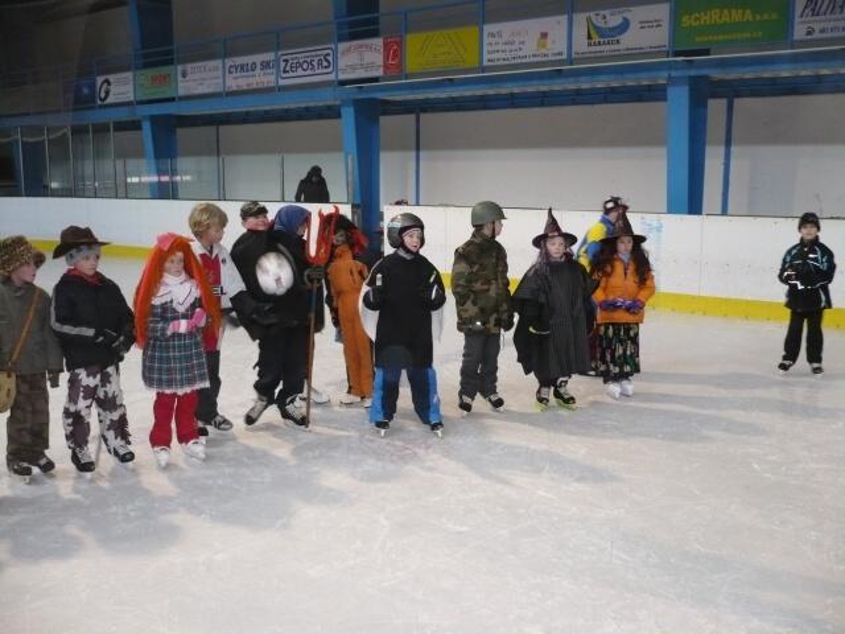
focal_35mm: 35
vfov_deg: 40.7
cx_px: 422
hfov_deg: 52.6
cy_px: 317
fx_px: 854
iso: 320
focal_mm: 5.8
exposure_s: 1/30
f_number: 2.8
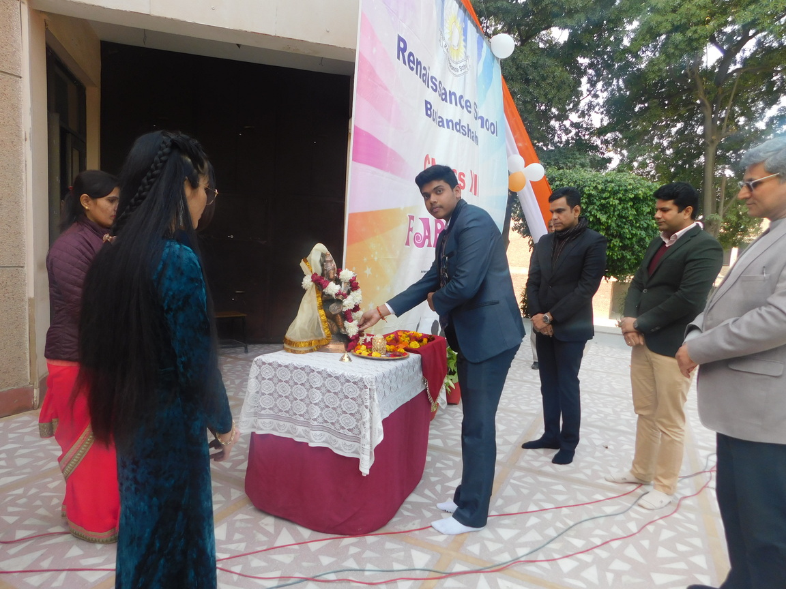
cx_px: 393
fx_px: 522
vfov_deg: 58.9
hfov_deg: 73.9
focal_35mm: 23
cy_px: 294
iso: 125
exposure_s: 1/250
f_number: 3
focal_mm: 4
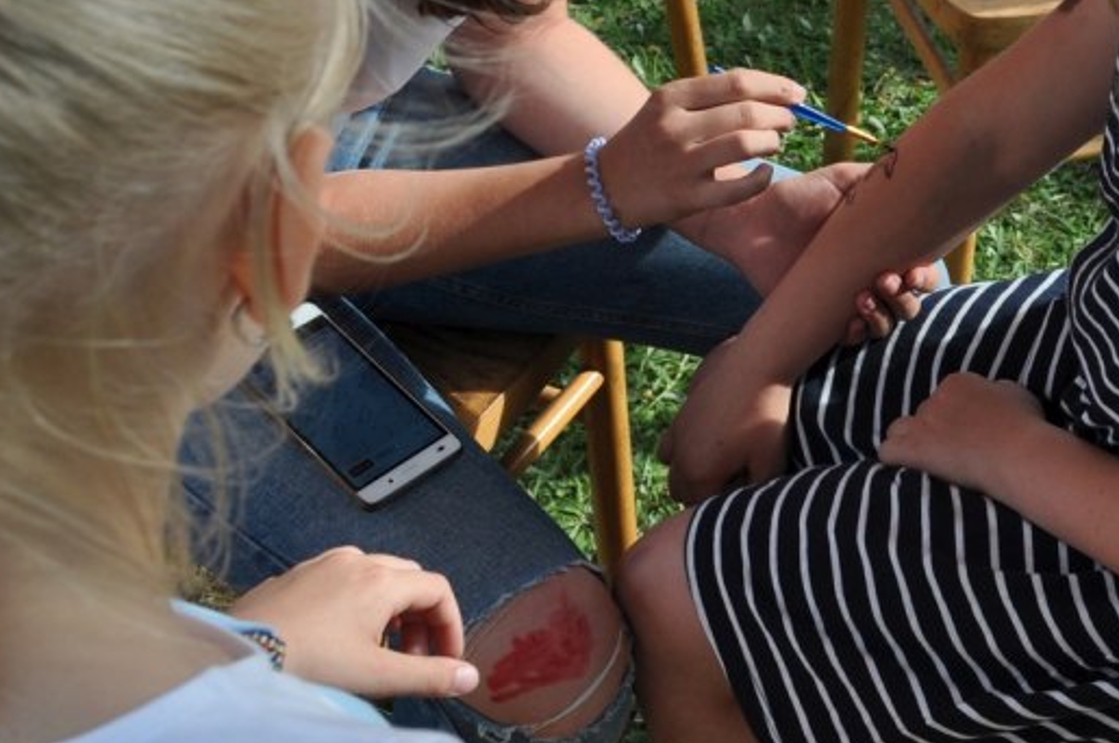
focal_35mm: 77
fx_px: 2390
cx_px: 1003
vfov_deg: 17.5
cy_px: 110
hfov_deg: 25.5
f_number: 6.3
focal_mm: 22
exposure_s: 1/160
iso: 200
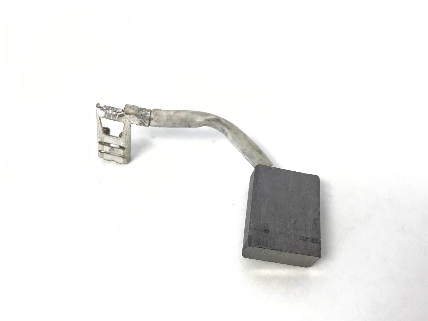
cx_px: 214
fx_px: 383
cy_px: 160
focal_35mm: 31
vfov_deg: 45.4
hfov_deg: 58.4
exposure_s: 1/30
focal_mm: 3.3
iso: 25
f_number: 2.4
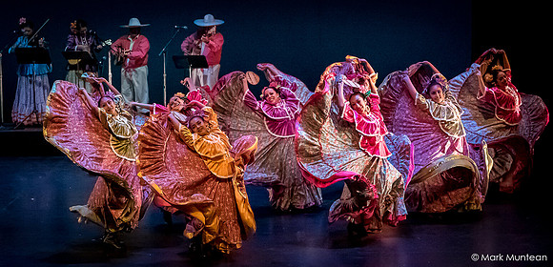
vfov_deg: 7.5
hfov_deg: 15.5
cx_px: 280
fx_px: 2037
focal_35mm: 144
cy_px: 136
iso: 25600
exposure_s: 1/800
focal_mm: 131
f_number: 5.6
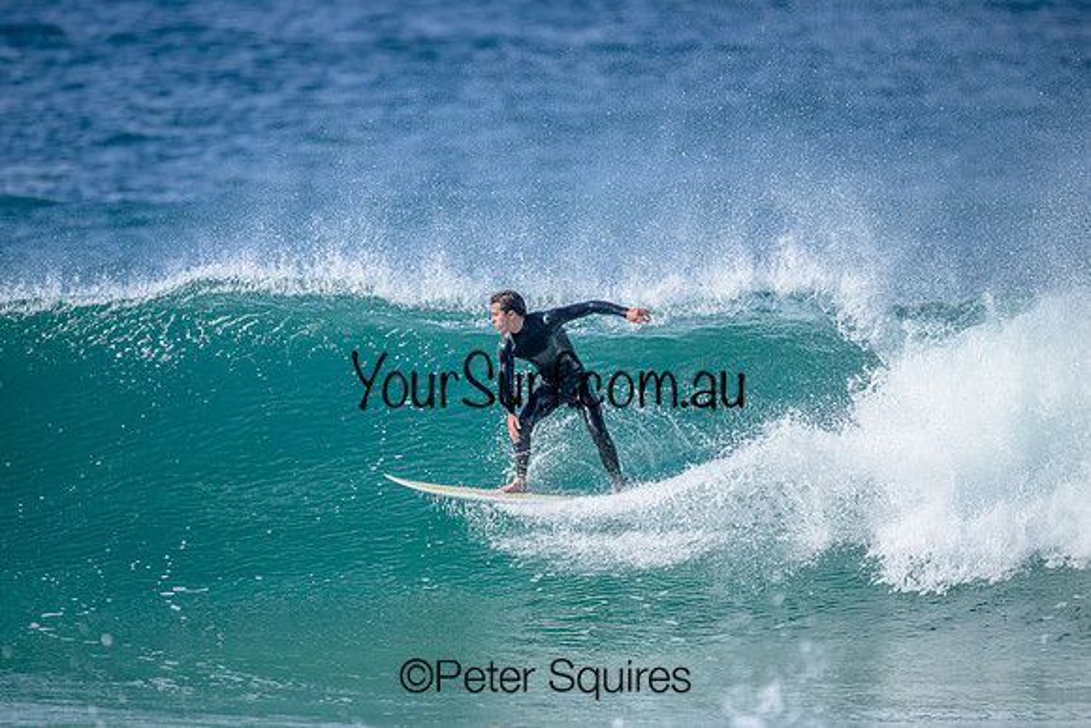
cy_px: 364
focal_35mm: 800
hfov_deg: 2.6
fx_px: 24249
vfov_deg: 1.7
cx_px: 546
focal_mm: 800
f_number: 6.3
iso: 450
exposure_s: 1/2500
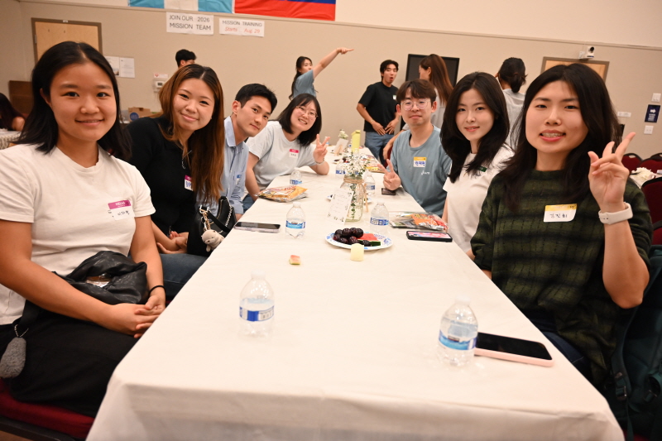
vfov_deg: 53.1
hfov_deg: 73.8
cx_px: 331
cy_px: 220
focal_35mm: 24
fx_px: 441
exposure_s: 1/125
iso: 3200
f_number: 4
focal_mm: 24
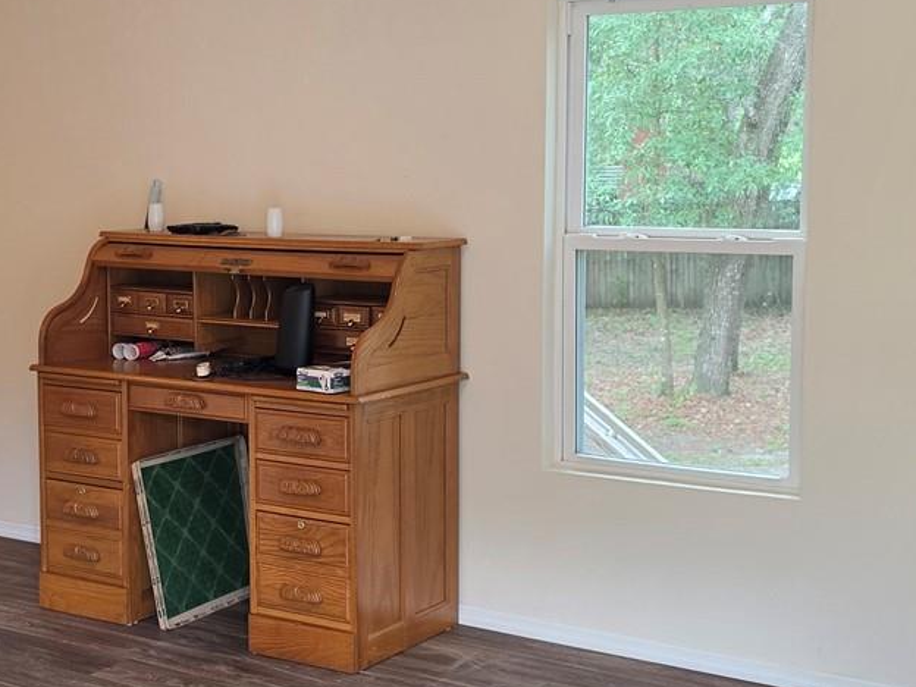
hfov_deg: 32.5
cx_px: 321
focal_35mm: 59
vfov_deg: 24.8
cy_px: 319
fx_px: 1561
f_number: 1.4
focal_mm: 6.5
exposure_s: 1/120
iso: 200
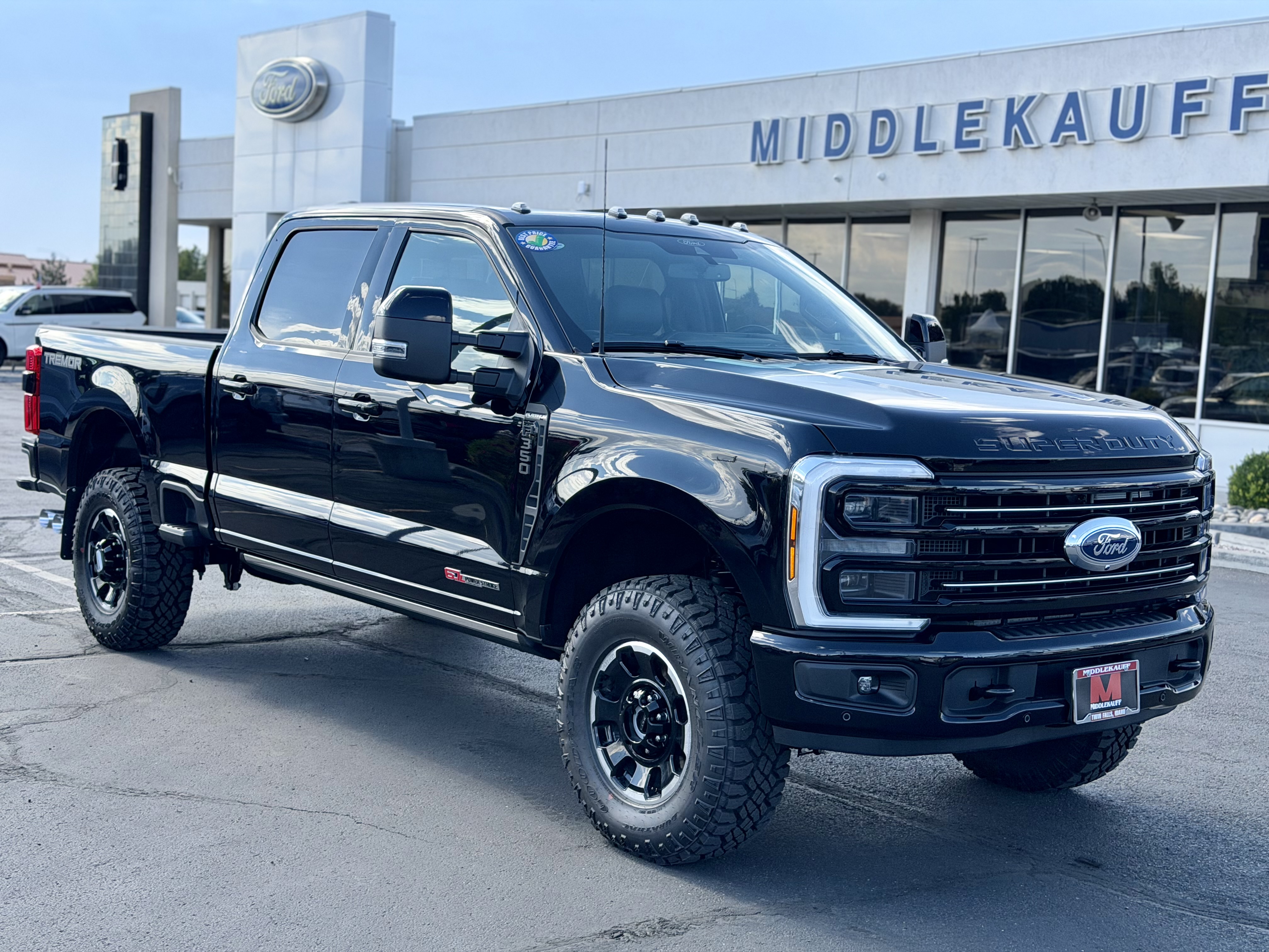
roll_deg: -2.5
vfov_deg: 30.3
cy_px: 476
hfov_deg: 39.7
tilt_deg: -5.9
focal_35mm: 48
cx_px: 634
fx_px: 1760
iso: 80
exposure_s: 1/1353
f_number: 1.78
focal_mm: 6.76
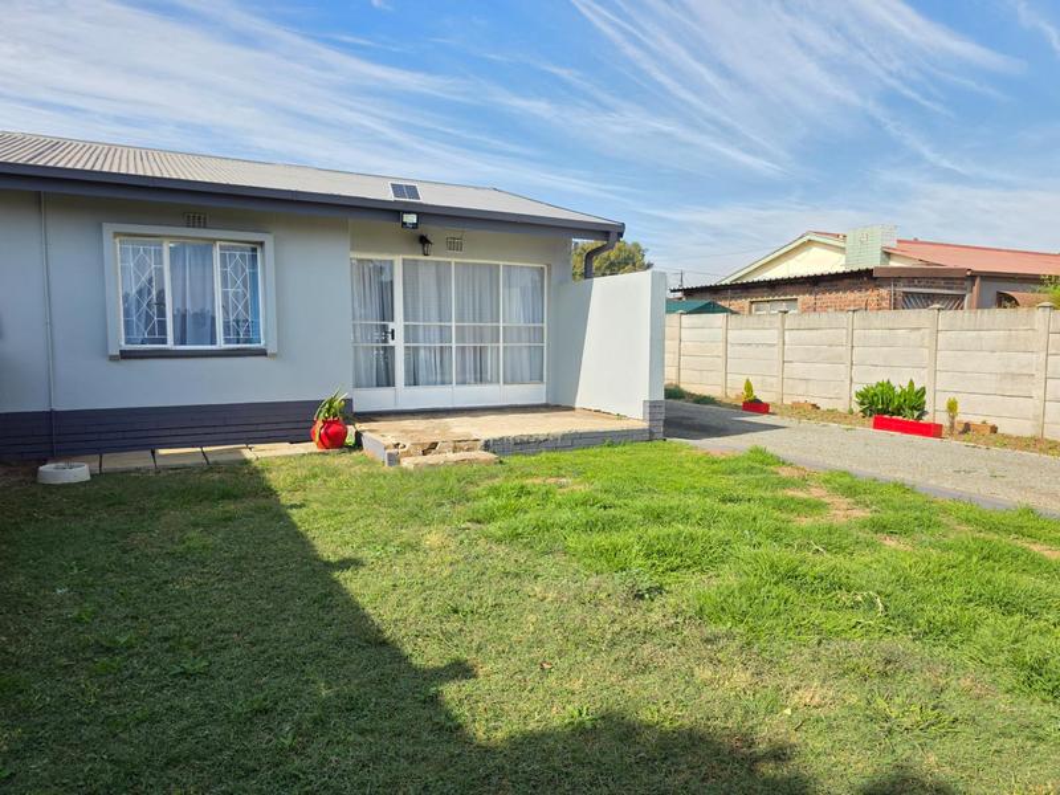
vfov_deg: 58.9
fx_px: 704
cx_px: 530
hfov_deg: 73.9
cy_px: 398
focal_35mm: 23
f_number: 1.7
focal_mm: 6.3
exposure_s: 1/1925
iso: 80
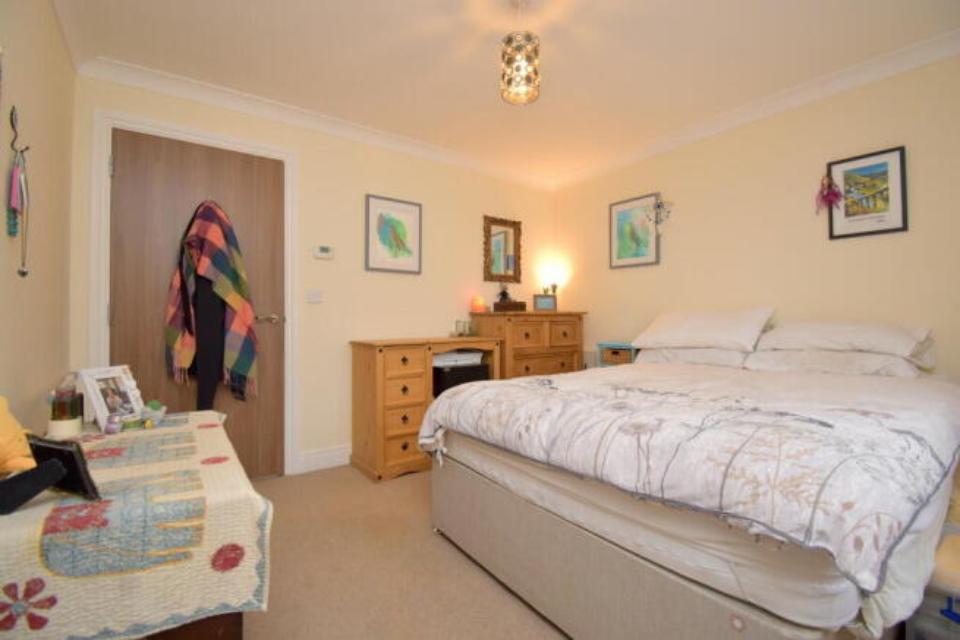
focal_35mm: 15
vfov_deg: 77.4
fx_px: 400
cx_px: 480
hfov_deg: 100.4
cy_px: 320
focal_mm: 10
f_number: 4.5
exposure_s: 1/30
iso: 400
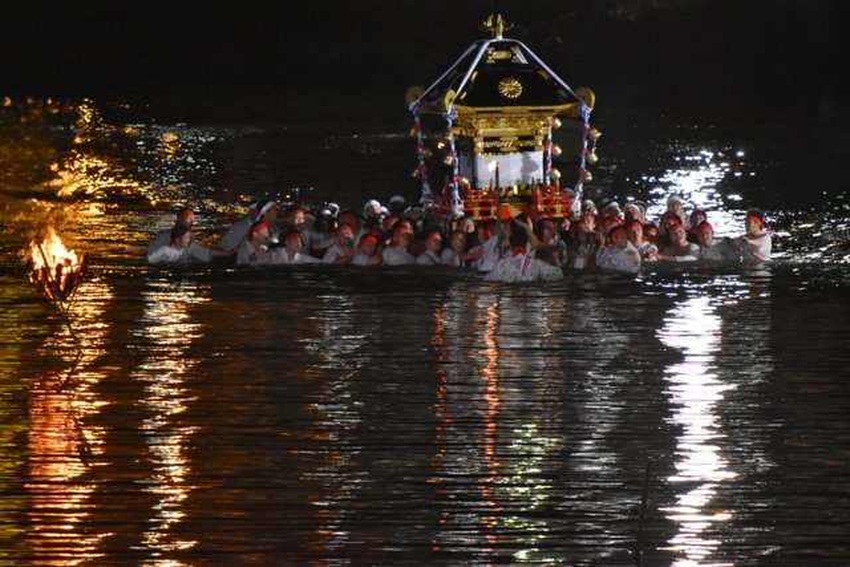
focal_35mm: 450
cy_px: 284
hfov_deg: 4.6
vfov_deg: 3.1
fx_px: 10627
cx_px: 425
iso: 2200
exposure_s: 1/125
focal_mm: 300
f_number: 5.6
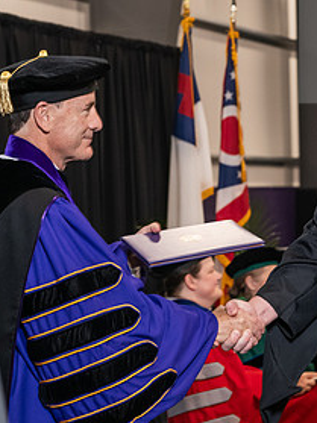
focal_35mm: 120
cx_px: 253
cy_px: 160
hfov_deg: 12.3
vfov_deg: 16.4
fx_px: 1466
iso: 2000
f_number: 5
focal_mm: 60
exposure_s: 1/125
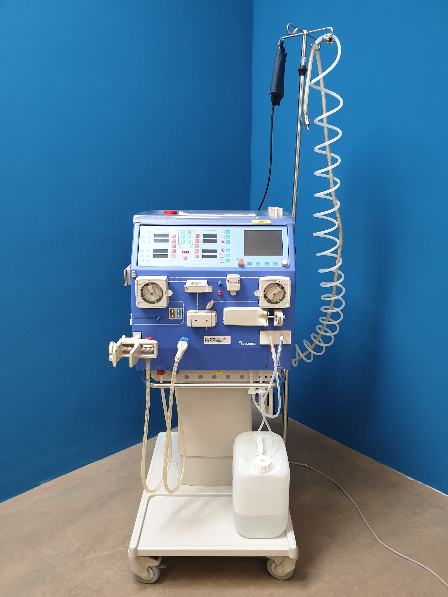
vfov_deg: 67.3
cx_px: 224
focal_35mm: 26
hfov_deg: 53.1
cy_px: 298
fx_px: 449
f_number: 2.4
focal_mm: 4.3
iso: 320
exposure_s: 1/50
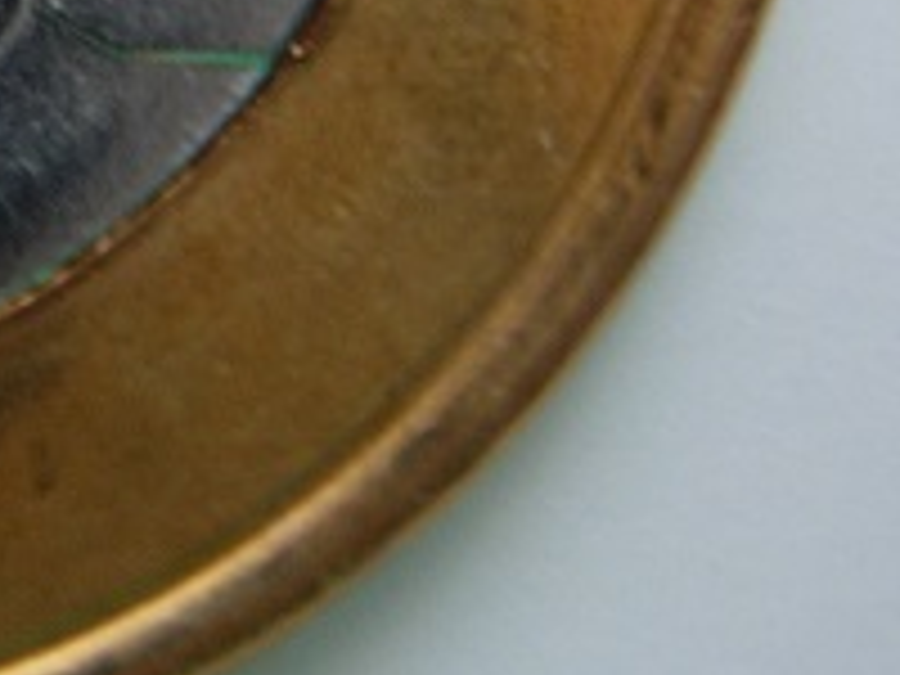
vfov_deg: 9.7
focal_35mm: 148
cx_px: -585
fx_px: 3848
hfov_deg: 12.5
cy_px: -342
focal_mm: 7.8
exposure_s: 1/32
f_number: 2.8
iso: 70
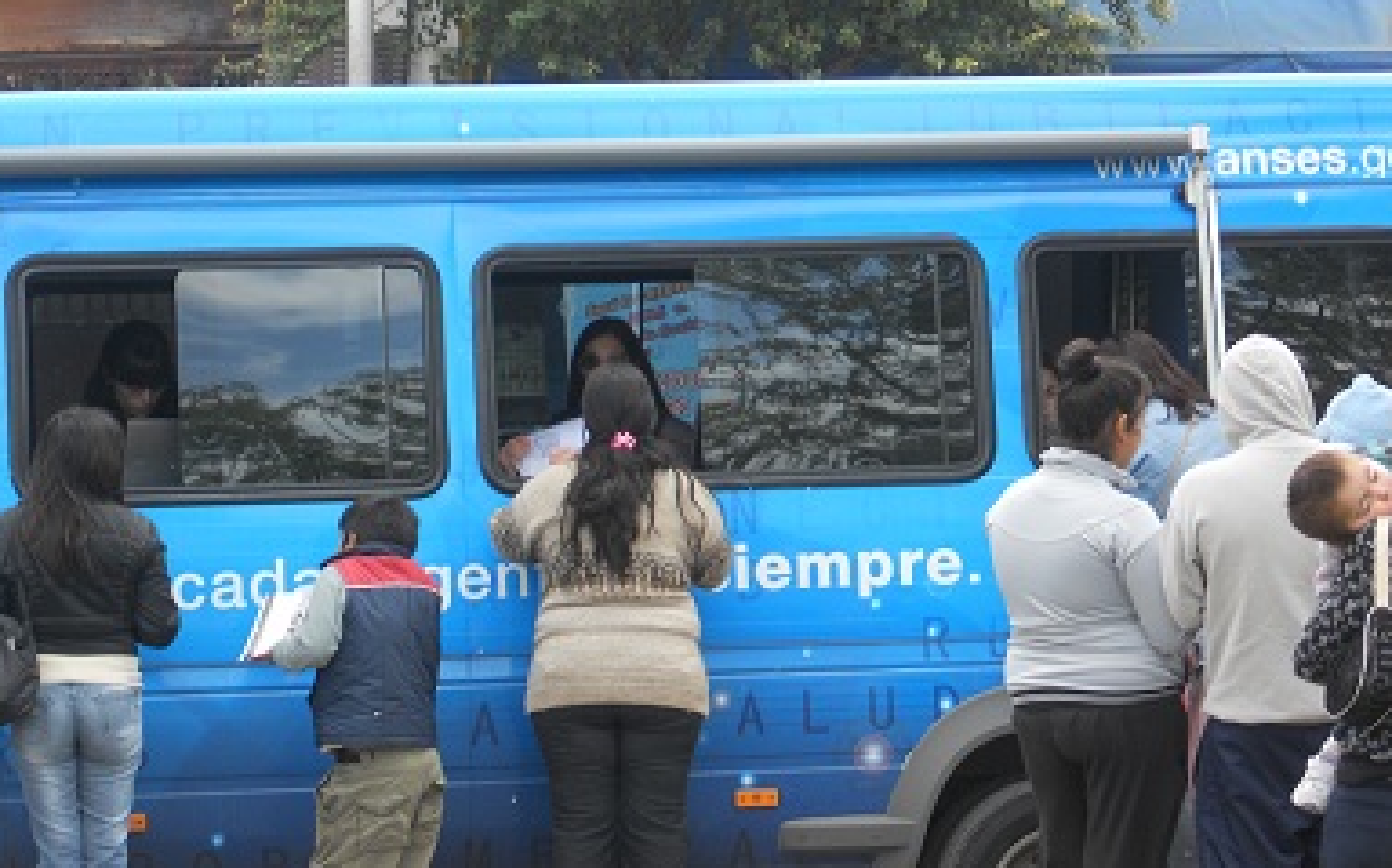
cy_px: 427
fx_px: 4399
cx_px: 694
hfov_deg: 18.0
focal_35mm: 116
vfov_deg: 11.3
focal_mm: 19.6
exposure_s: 1/80
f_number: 5.9
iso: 80
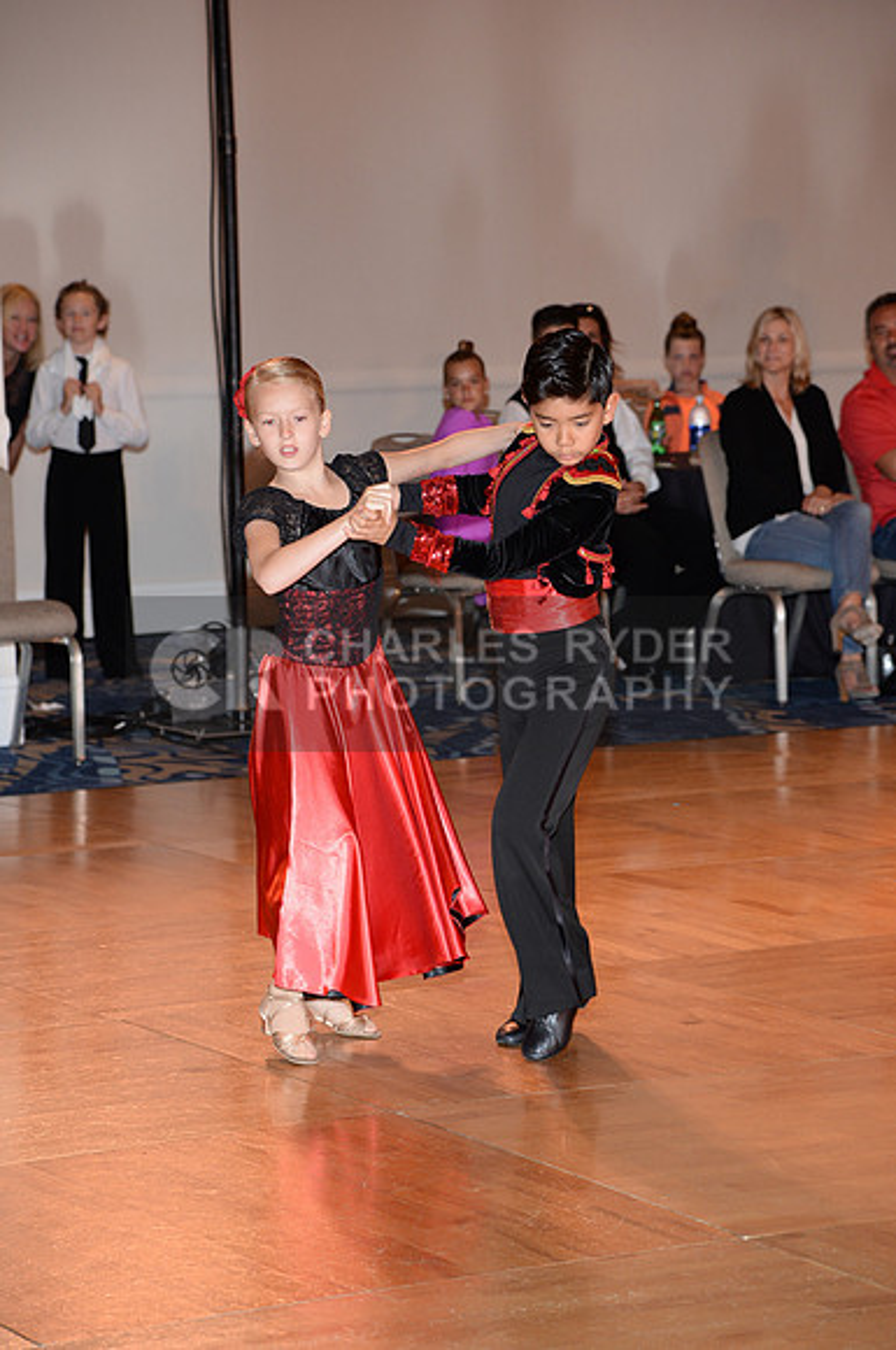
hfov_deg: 11.4
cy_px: 675
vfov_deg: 17.1
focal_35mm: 120
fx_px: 4493
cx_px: 448
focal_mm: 120
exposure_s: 1/200
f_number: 5.6
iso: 1250
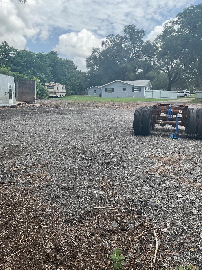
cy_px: 135
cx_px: 101
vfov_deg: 61.7
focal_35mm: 29
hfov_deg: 48.2
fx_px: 226
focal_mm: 3
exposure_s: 1/898
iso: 16
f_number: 1.8
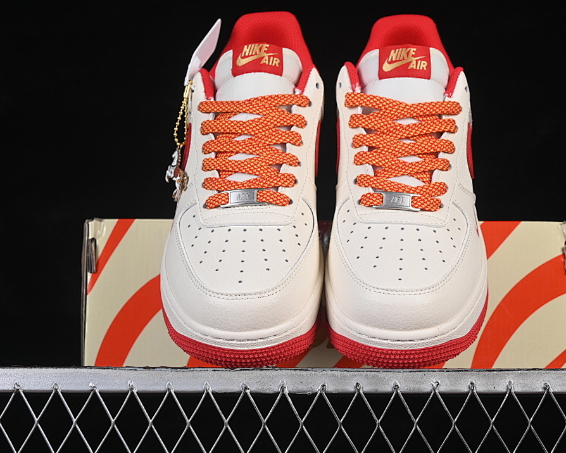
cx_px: 329
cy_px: 226
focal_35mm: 85
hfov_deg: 22.5
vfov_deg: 18.1
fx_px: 1424
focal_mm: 50
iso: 160
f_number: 8
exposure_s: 1/80
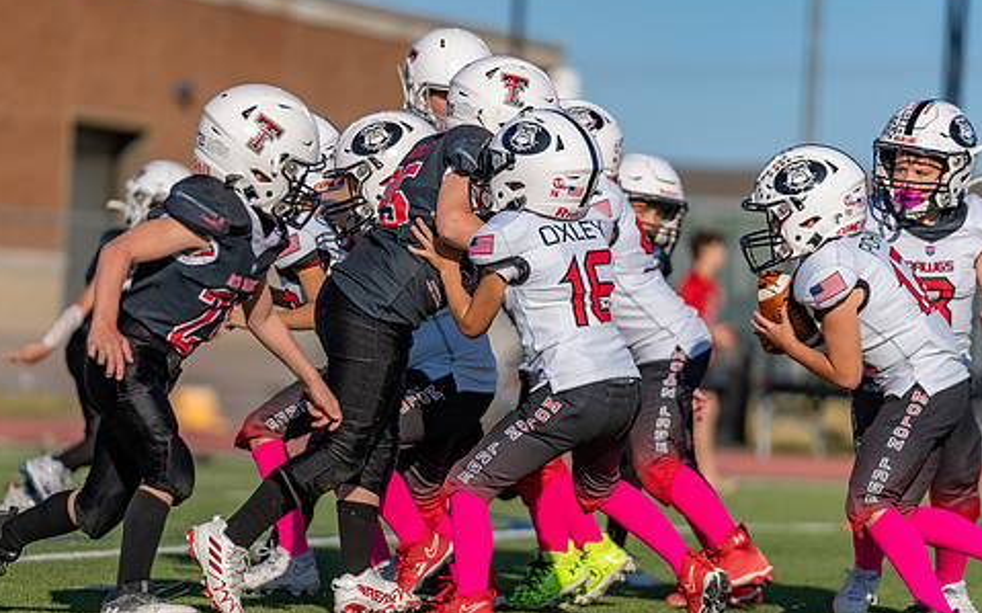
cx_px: 402
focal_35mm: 269
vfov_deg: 4.9
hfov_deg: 7.8
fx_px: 7197
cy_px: 365
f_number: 2.8
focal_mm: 186
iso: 100
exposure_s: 1/2500
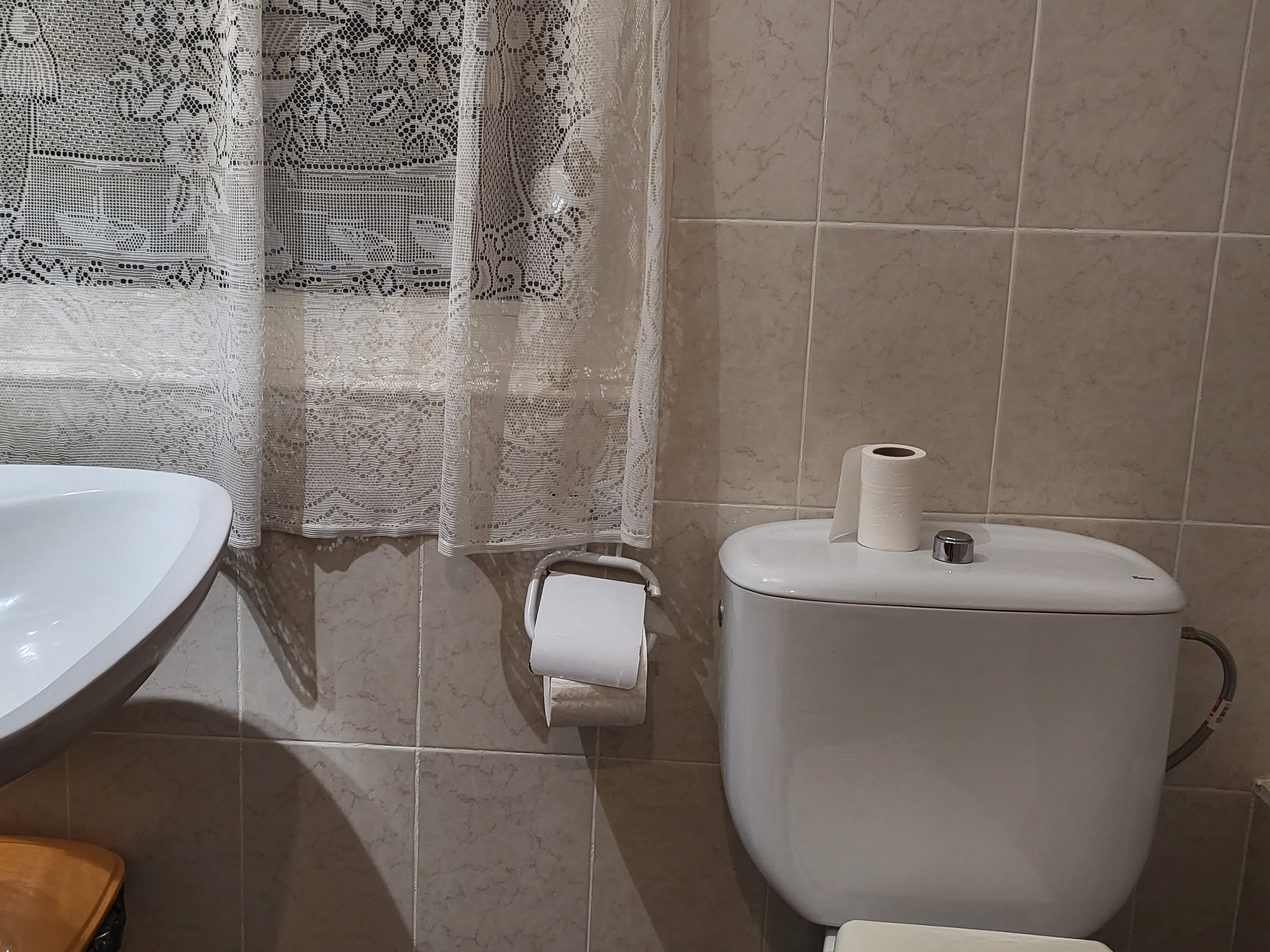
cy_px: 381
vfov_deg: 41.6
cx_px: 527
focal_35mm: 34
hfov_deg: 53.7
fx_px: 1247
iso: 125
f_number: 1.8
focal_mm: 4.25
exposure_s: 1/100
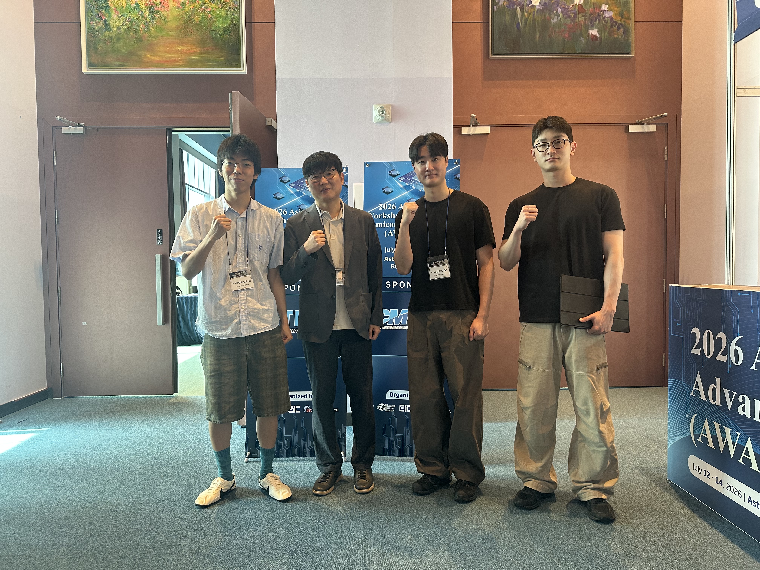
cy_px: 285
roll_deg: -0.1
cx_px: 380
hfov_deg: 71.6
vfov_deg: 56.8
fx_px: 527
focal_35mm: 24
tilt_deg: -2.0
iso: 200
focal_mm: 6.86
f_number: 1.78
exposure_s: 1/60
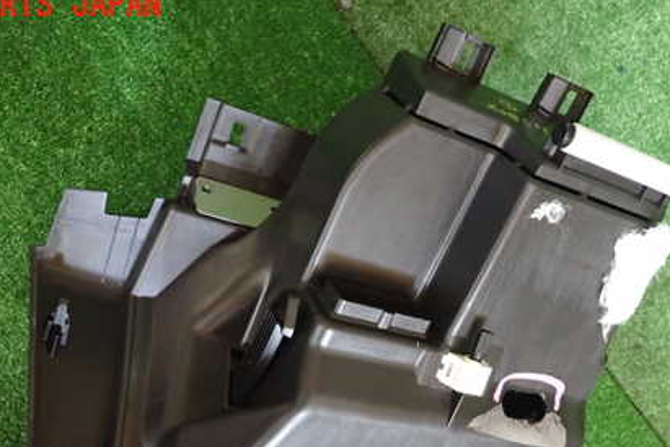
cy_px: 352
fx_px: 707
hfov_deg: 50.7
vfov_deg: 34.1
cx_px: 354
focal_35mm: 38
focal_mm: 4.5
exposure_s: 1/30
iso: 800
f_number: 2
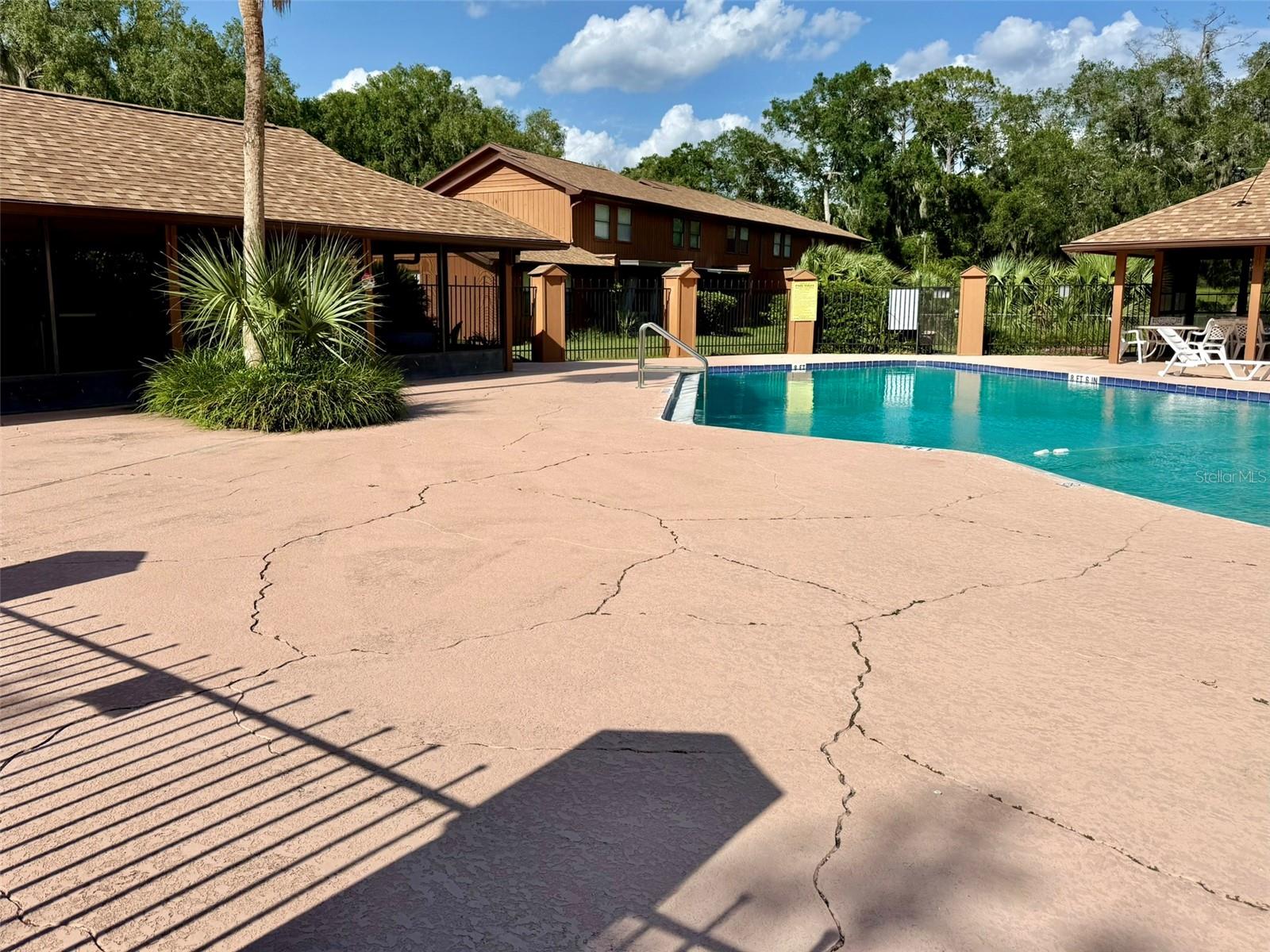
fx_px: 881
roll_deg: +0.1
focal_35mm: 24
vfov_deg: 56.8
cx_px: 635
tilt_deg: -8.6
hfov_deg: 71.6
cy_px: 476
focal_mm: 6.76
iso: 80
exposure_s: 1/8130
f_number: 1.78
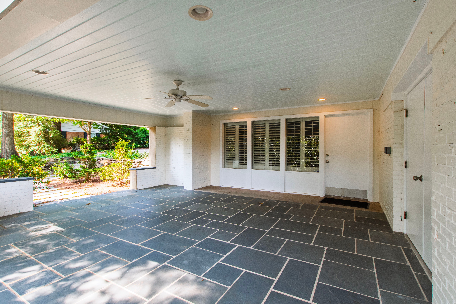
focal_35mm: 15
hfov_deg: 100.4
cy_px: 152
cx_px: 228
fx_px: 190
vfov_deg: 77.3
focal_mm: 10
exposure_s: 1/60
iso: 500
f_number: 8
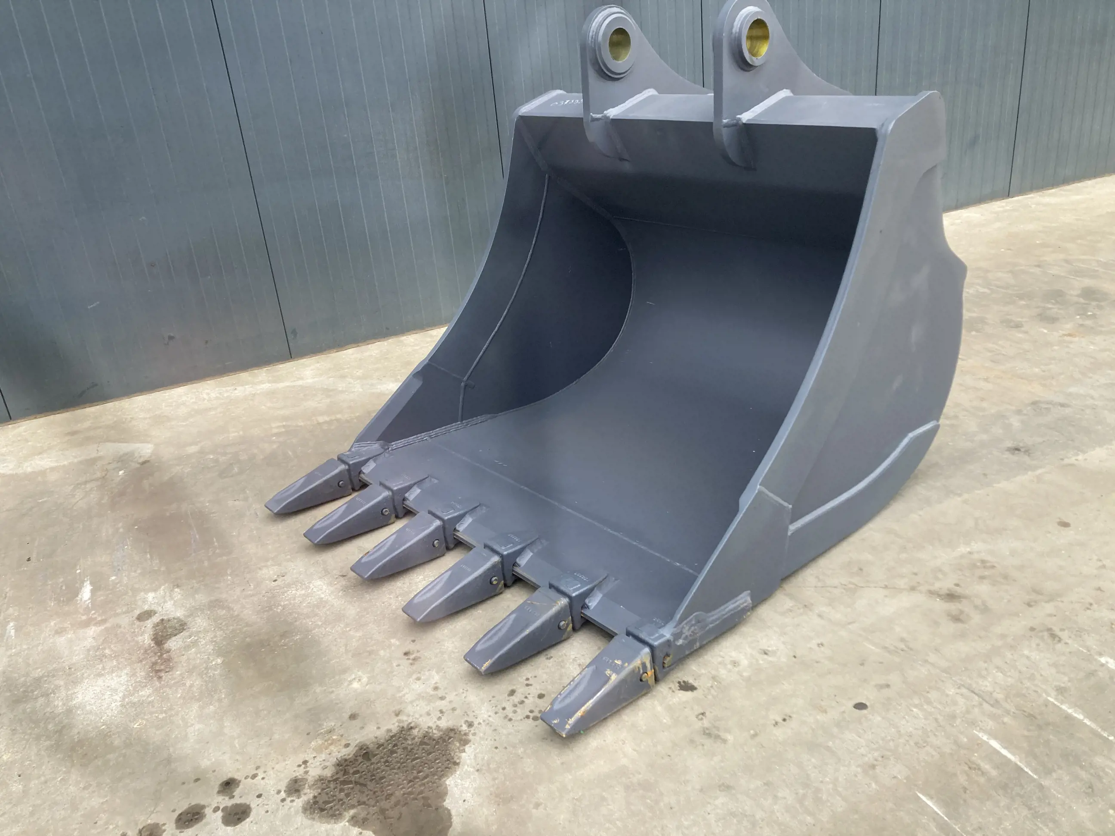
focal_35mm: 28
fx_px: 902
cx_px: 558
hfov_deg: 63.4
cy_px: 418
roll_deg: +6.8
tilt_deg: -23.7
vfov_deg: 49.7
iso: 80
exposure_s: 1/107
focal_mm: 3.99
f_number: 1.8
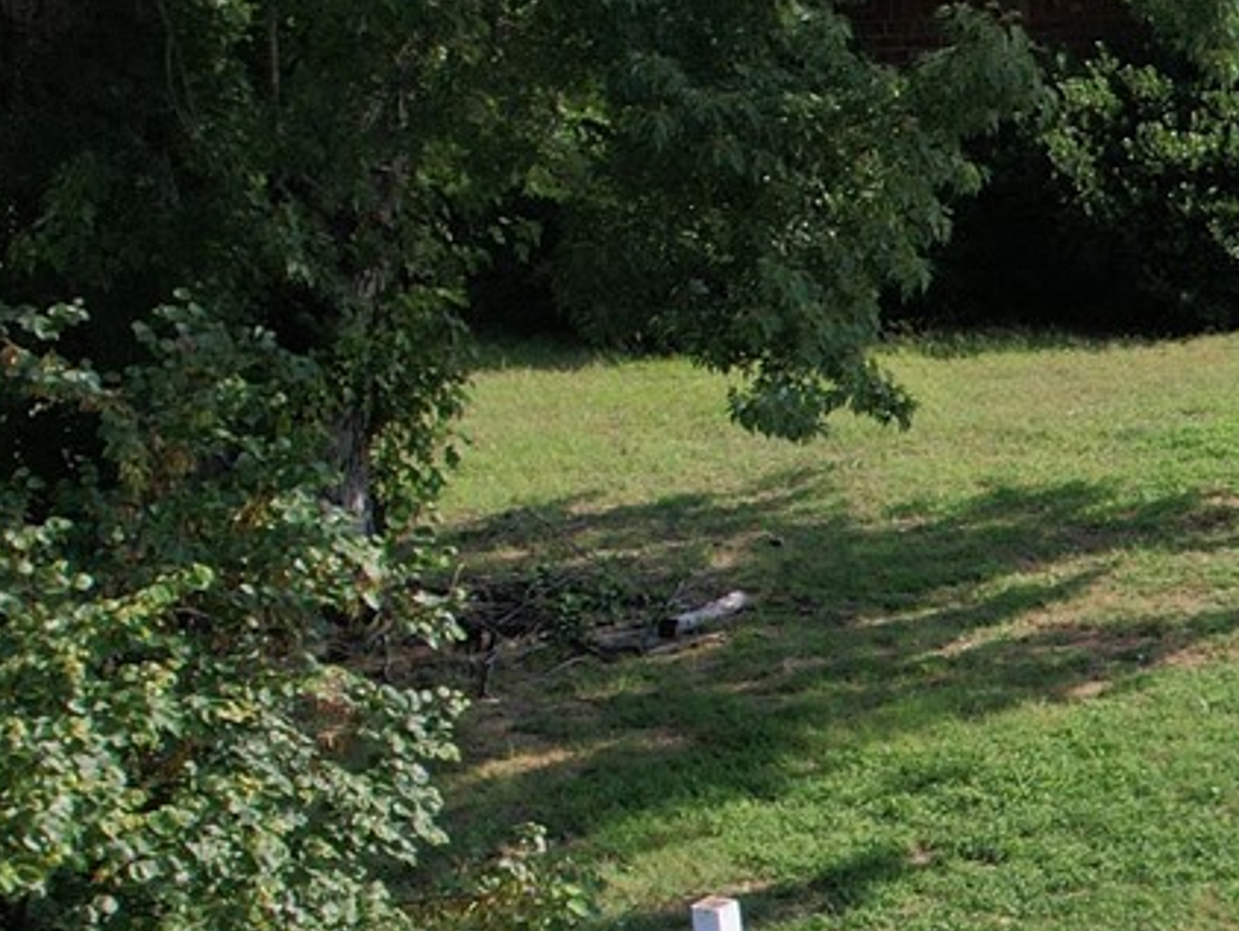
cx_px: 2293
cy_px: 1041
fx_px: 3653
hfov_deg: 16.0
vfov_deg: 14.2
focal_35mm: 102
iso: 120
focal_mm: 8.38
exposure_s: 1/2000
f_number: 2.8
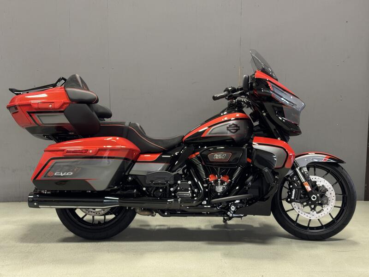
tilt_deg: -8.1
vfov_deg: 30.3
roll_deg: +0.0
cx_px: 184
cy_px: 138
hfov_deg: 39.7
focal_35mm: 48
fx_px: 512
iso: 200
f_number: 1.78
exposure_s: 1/40
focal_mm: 6.76
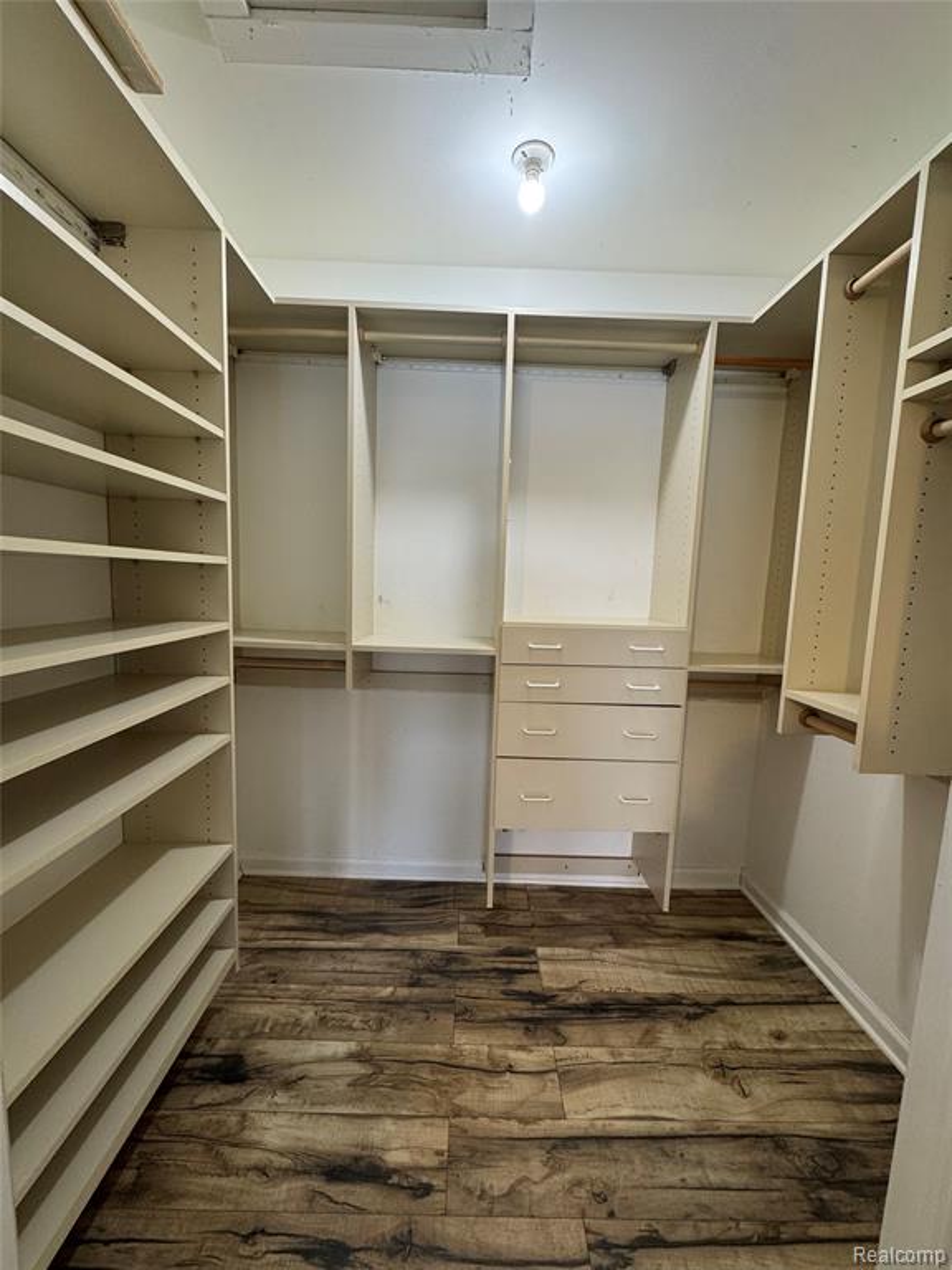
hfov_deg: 85.7
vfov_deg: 102.1
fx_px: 513
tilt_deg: -6.7
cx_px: 476
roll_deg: -2.4
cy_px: 635
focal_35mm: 14
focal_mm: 2.22
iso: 200
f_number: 2.2
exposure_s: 1/60
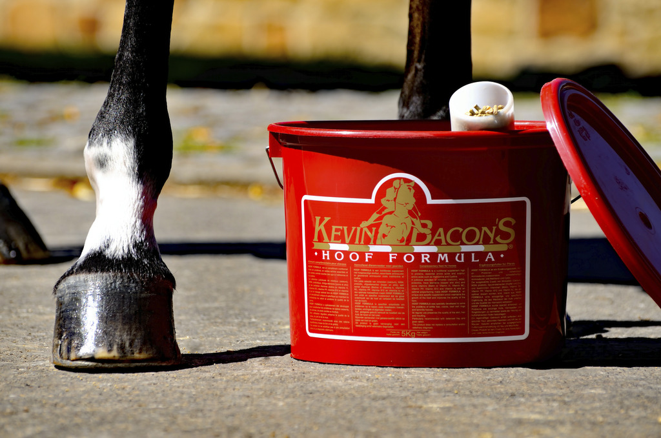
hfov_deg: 8.1
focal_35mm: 255
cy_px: 219
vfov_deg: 5.4
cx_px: 330
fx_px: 4672
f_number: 5
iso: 125
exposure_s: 1/640
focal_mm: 170
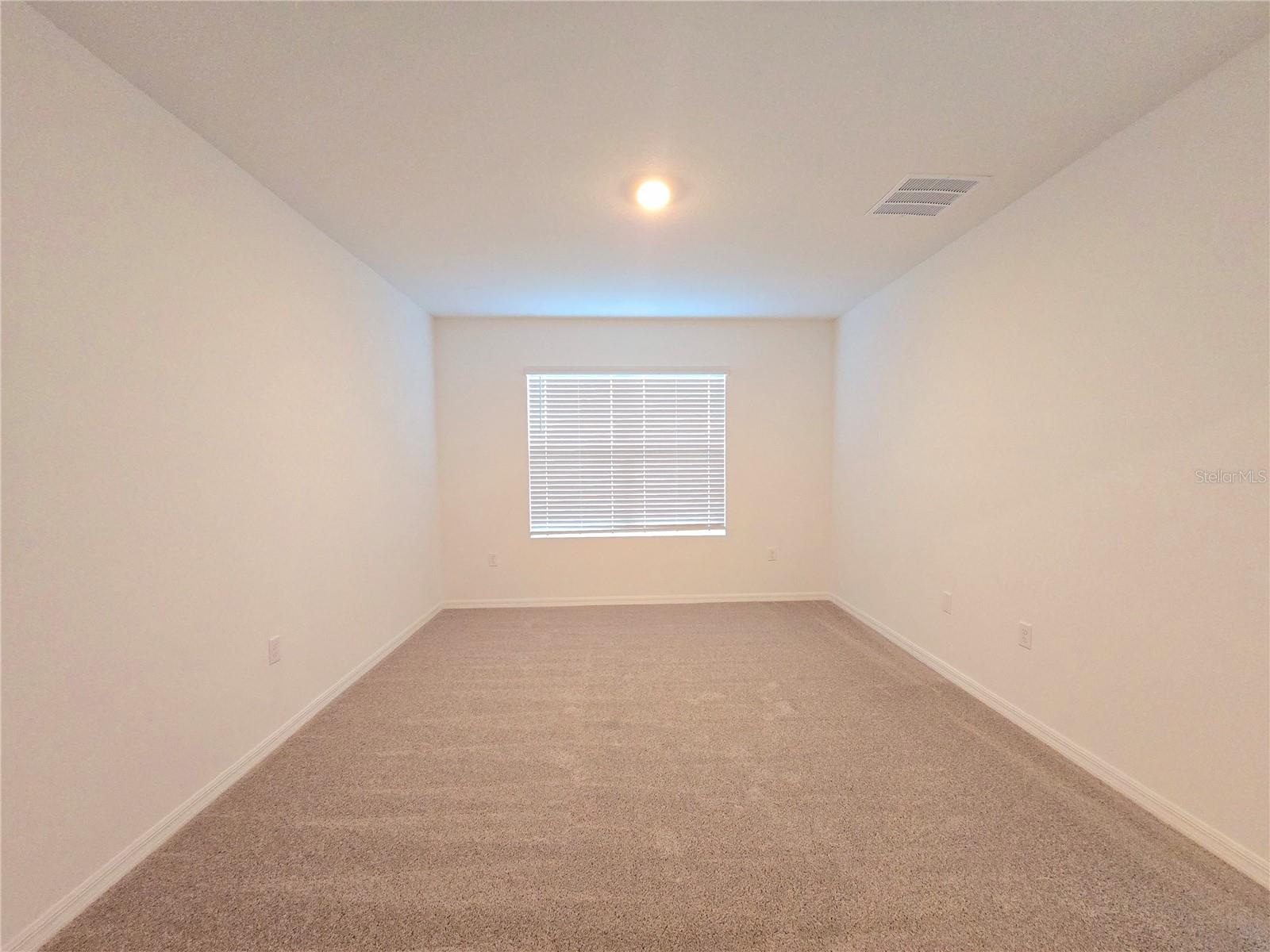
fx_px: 477
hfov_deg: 106.2
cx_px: 635
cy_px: 476
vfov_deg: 89.9
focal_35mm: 13
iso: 800
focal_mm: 2.2
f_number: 2.2
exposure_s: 1/60
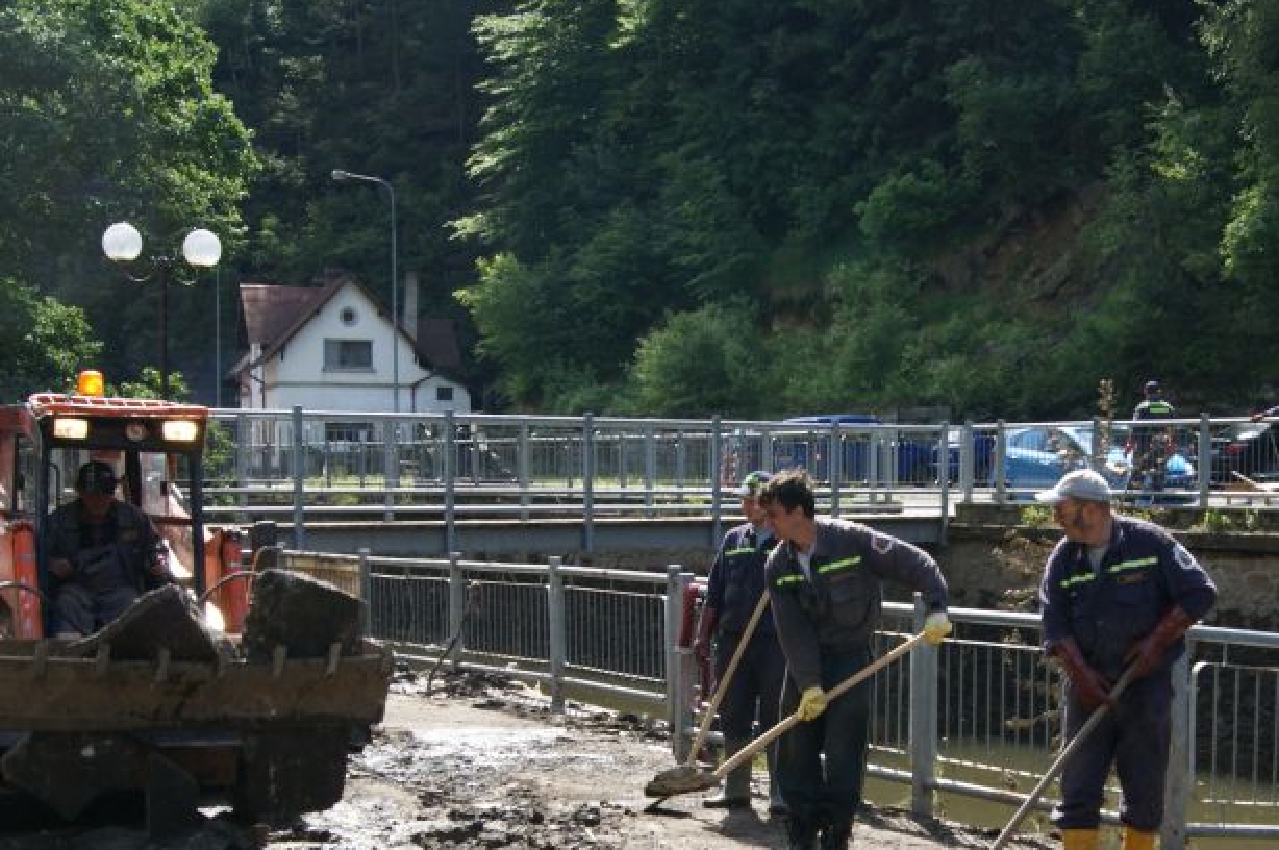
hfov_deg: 33.2
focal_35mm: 60
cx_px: 817
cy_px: 696
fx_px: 2129
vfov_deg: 22.2
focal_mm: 24
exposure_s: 1/80
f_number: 9
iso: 100
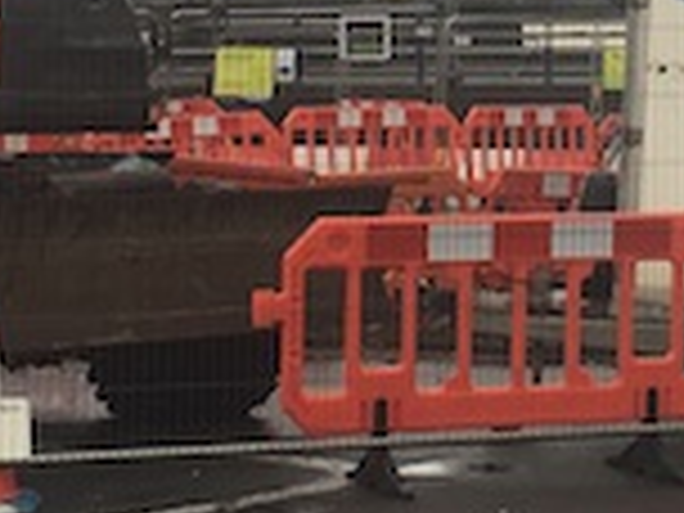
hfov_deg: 12.8
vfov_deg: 9.6
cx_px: 612
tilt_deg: +1.0
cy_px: -36
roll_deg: +0.4
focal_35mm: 153
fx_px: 3023
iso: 25
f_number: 2.2
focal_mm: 4.15
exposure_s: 1/159
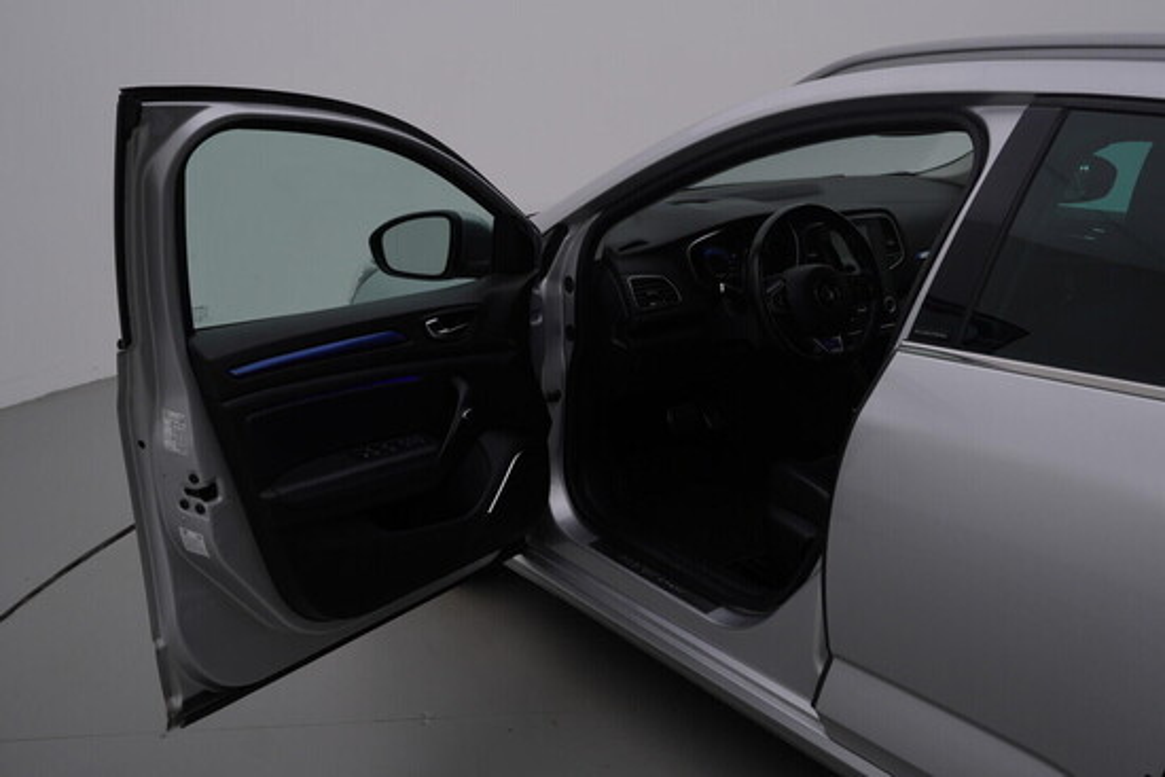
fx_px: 1165
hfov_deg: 53.1
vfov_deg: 36.9
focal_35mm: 36
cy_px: 388
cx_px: 582
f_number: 5.6
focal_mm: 24
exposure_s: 1/160
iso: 125
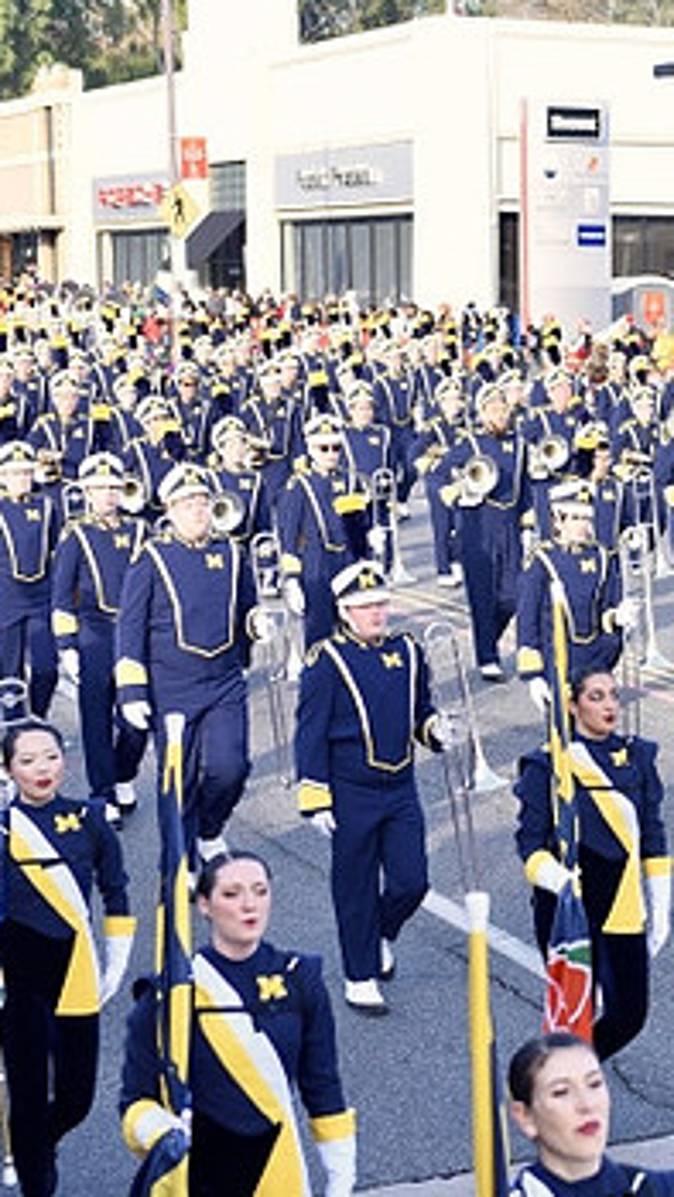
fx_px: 2763
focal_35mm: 87
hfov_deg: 13.7
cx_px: 681
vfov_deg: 24.5
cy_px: 619
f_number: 4
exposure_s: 1/500
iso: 400
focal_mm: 50
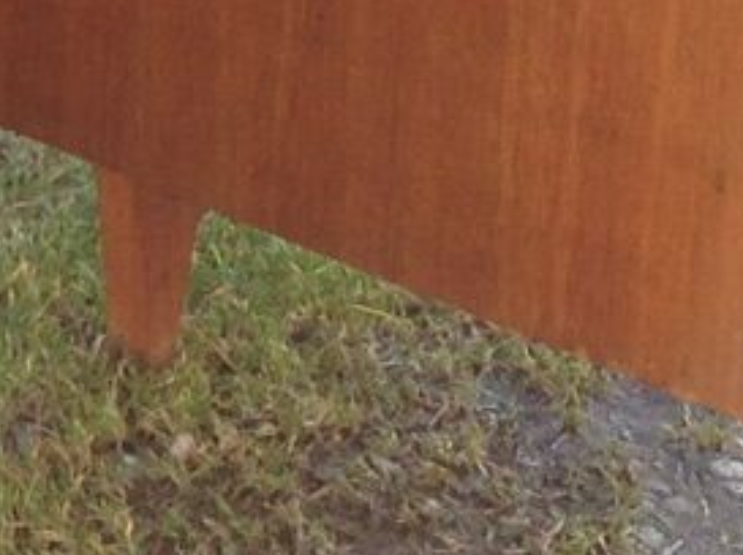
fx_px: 5316
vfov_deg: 6.0
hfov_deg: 7.9
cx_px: -90
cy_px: 76
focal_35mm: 248
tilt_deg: -22.3
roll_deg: -1.5
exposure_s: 1/60
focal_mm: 4.12
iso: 50
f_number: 2.4
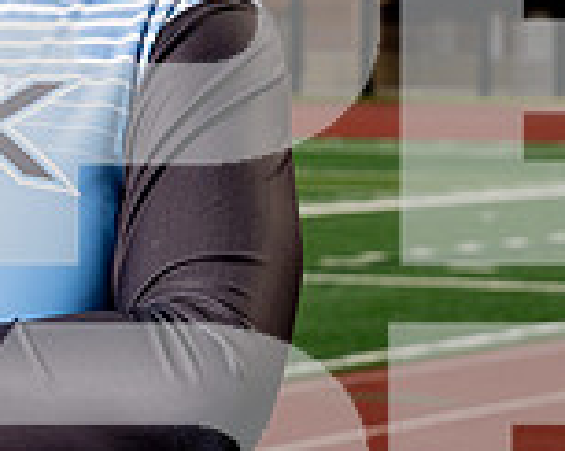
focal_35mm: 249
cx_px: -114
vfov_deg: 6.2
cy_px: 72
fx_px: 4158
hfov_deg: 7.7
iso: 160
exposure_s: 1/1250
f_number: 8
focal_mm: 70
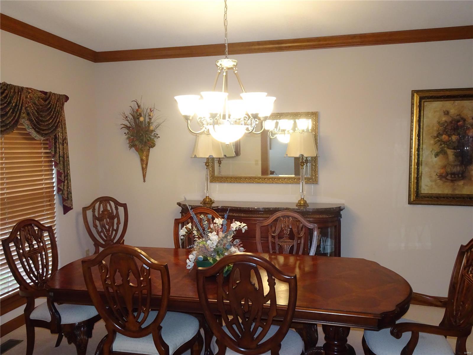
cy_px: 178
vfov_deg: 48.2
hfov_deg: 61.7
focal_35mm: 29
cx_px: 236
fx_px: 396
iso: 500
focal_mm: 4.92
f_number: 3.5
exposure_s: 1/30
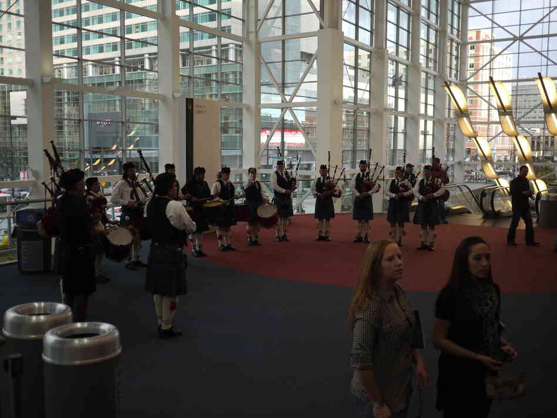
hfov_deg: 46.8
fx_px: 644
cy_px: 209
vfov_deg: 36.0
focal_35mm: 40
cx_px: 278
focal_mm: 20
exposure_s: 1/250
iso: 250
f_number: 1.7
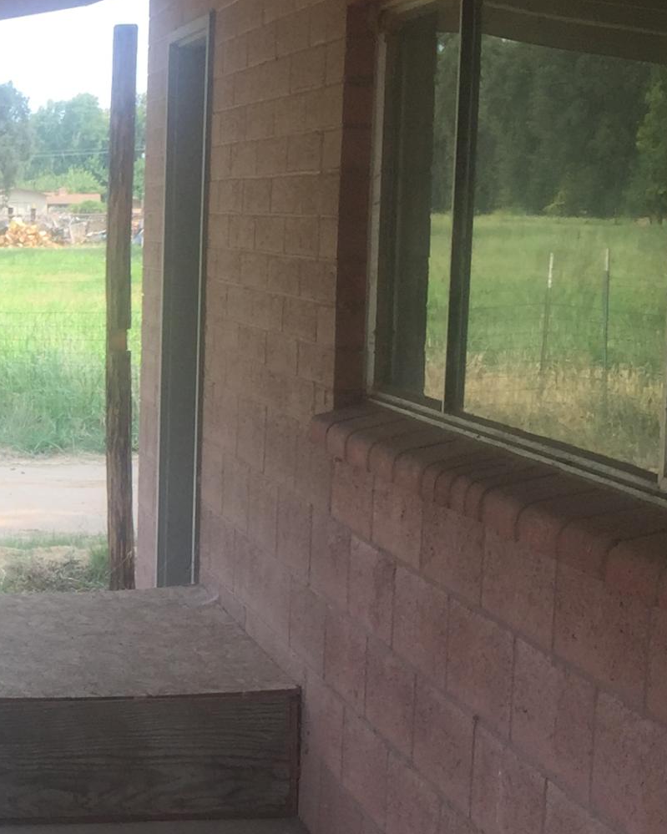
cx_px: -212
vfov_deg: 22.4
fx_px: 2098
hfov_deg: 17.0
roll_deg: -0.4
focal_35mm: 85
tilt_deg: -9.6
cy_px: 559
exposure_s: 1/338
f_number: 2.2
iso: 32
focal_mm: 4.15
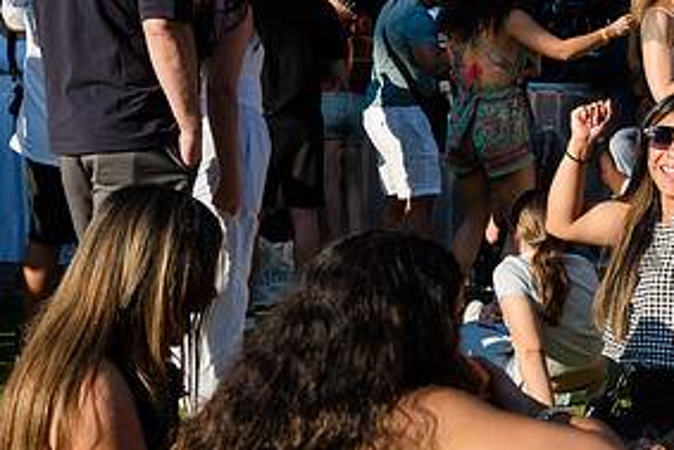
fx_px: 1461
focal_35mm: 78
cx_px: 648
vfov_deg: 17.5
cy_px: 232
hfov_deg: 24.9
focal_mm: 38
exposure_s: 1/1250
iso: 500
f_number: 5
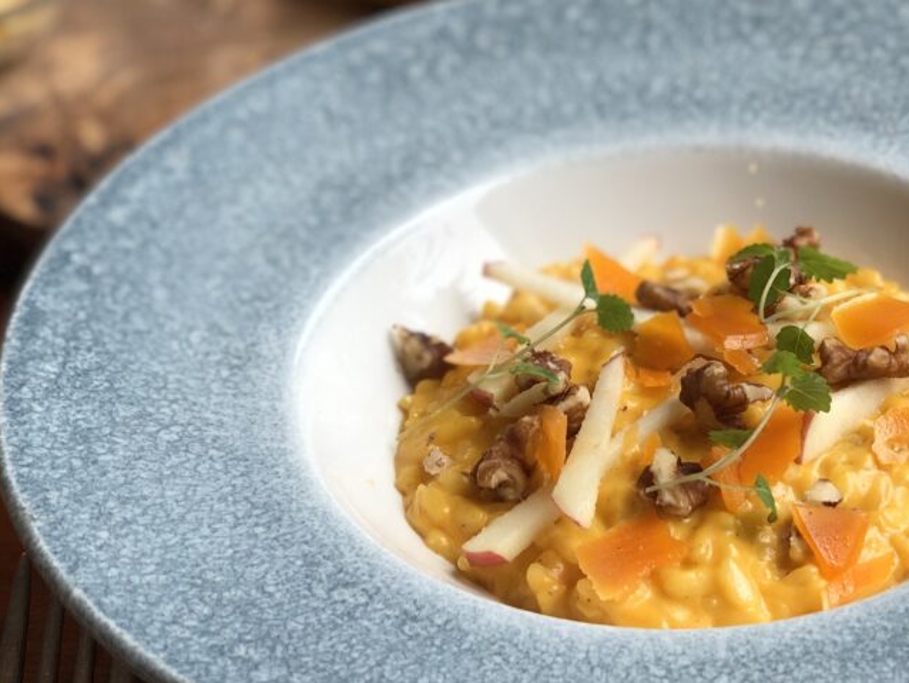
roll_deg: +2.6
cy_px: 343
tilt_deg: -36.8
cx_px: 665
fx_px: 2285
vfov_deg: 17.0
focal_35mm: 87
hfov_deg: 22.3
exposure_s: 1/50
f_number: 2.4
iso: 40
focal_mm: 6
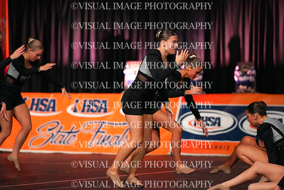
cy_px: 95
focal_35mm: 300
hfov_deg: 6.9
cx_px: 142
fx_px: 2367
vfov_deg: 4.6
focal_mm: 300
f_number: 3.5
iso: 16000
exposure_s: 1/1250
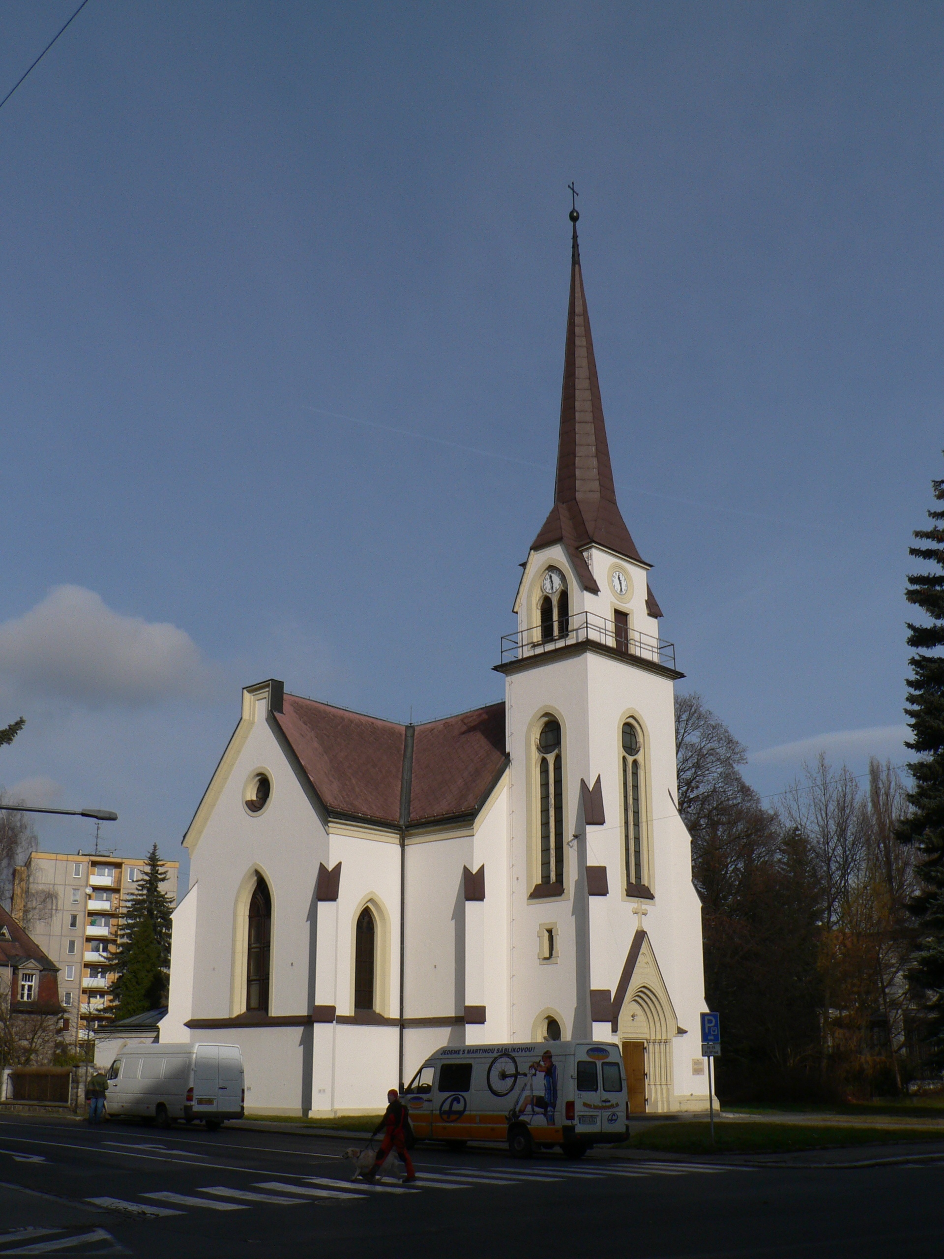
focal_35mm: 36
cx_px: 472
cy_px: 630
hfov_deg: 39.7
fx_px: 1309
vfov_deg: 51.4
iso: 80
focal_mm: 6
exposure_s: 1/1000
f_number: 5.6
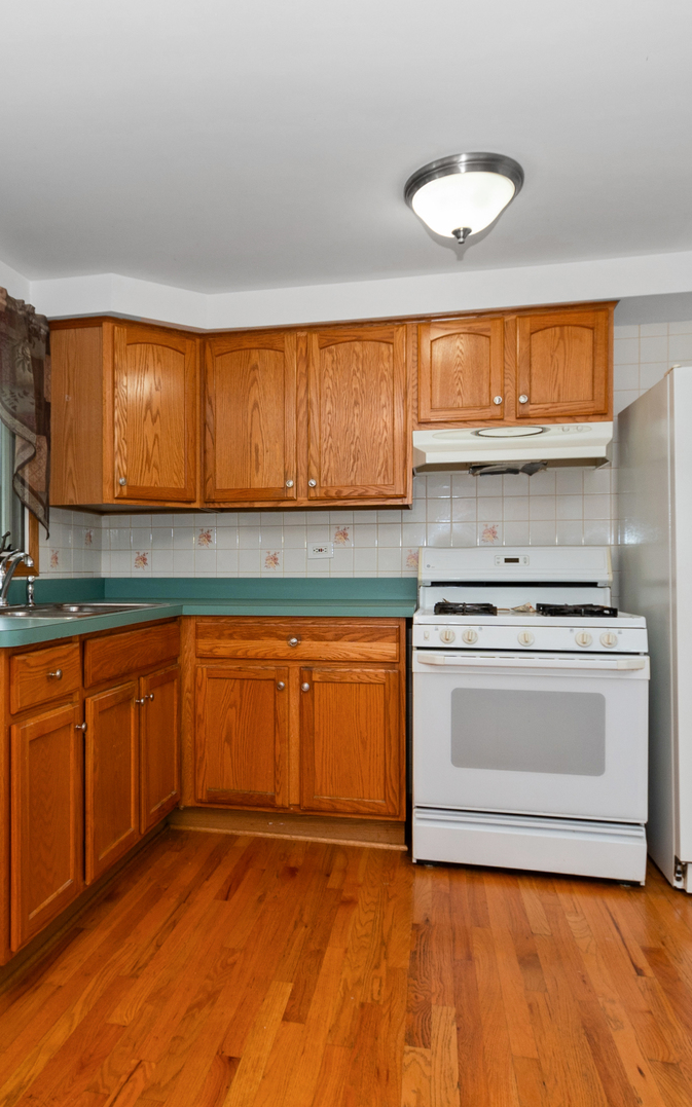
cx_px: 252
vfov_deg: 77.2
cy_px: 553
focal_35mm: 23
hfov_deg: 52.3
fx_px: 694
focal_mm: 10
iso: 250
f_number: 7.1
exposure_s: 1/30
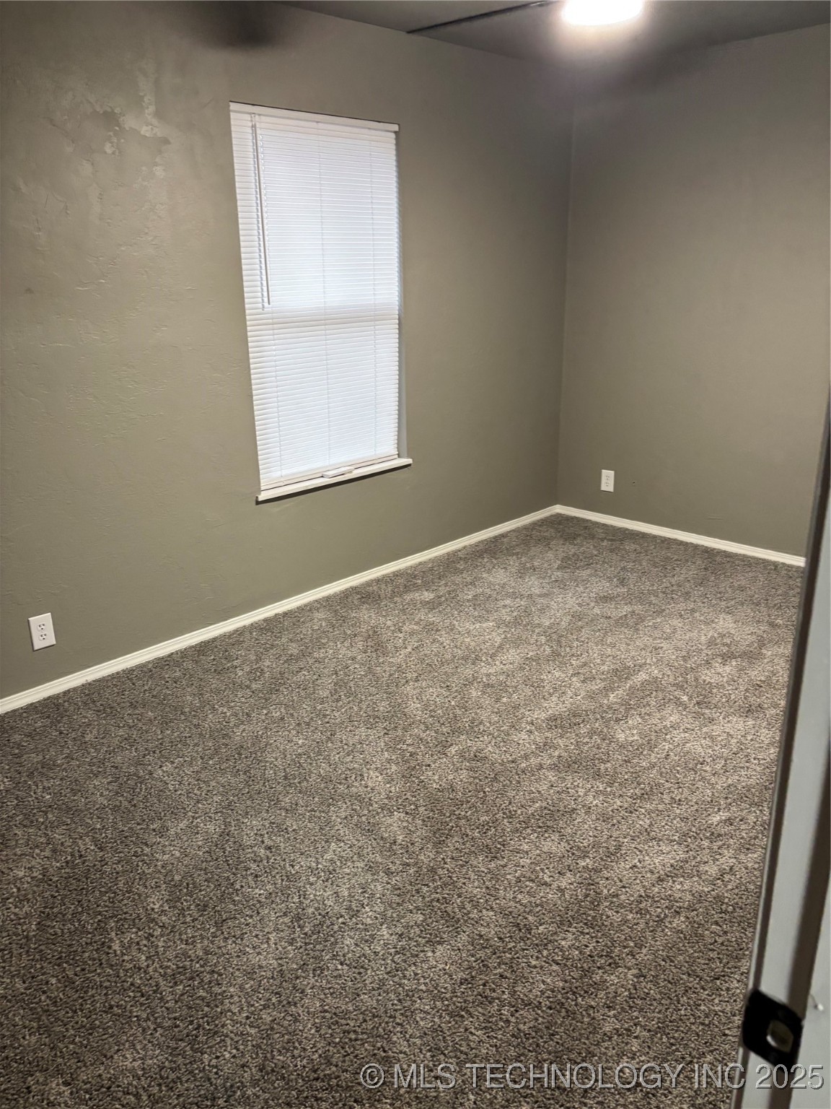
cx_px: 416
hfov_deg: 53.1
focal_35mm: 26
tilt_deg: -16.1
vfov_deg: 67.3
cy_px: 554
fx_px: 832
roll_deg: +1.3
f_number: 1.6
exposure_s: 1/60
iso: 320
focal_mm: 5.96
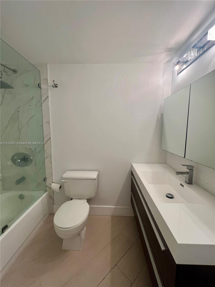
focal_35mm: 13
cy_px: 144
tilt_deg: -6.0
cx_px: 108
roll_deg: -0.4
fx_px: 108
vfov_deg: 106.2
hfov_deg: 89.9
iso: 125
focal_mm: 1.57
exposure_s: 1/120
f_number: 1.8
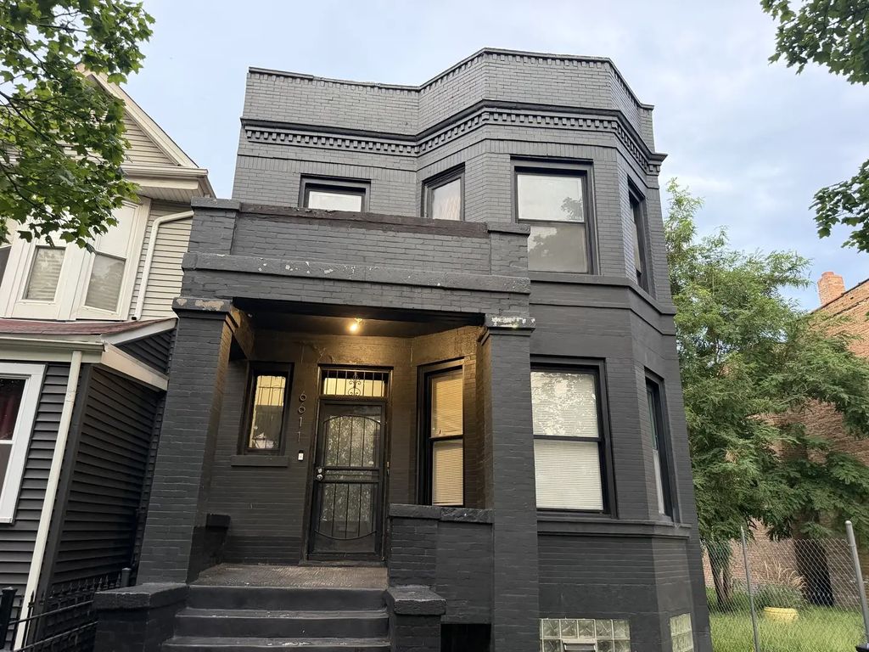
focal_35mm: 24
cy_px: 326
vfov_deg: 56.8
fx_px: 602
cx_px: 434
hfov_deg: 71.6
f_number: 1.78
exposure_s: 1/60
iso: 320
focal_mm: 6.76
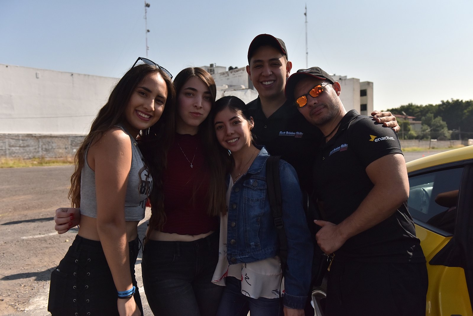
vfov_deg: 38.9
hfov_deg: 55.8
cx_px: 236
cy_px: 158
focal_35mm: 34
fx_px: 447
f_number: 4.5
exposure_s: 1/8000
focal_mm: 34
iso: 1000
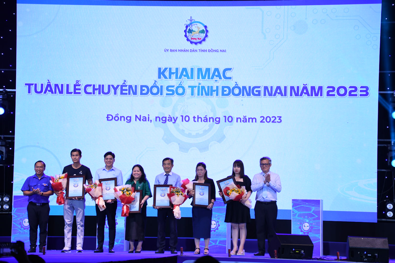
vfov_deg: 9.7
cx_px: 198
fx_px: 1558
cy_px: 132
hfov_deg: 14.4
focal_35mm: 142
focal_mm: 95
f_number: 5.6
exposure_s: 1/100
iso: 640
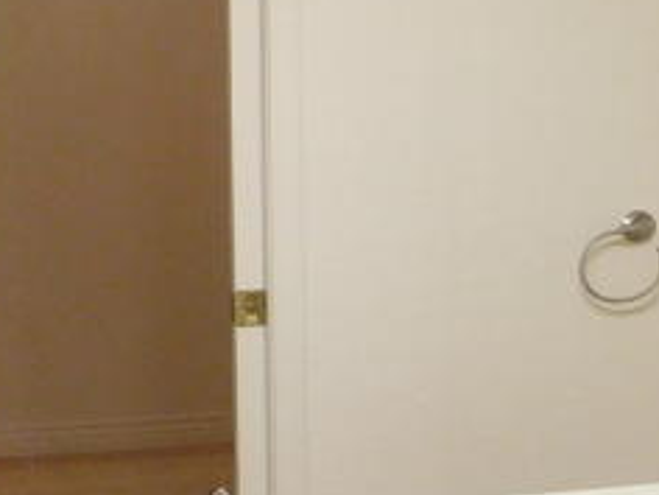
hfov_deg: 18.5
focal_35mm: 100
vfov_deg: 14.8
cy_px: 341
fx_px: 1904
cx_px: 813
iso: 250
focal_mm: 4
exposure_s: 1/30
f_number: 3
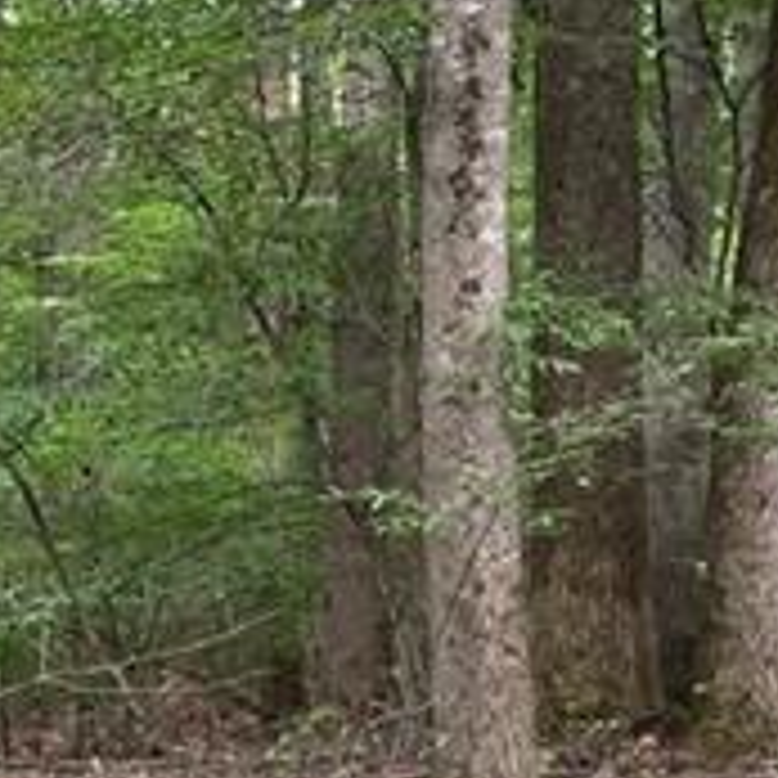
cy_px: 58
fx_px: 2594
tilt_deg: +11.1
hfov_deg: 16.2
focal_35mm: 102
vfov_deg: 16.8
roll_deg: -1.9
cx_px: -229
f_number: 1.6
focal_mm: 4.2
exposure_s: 1/121
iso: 100
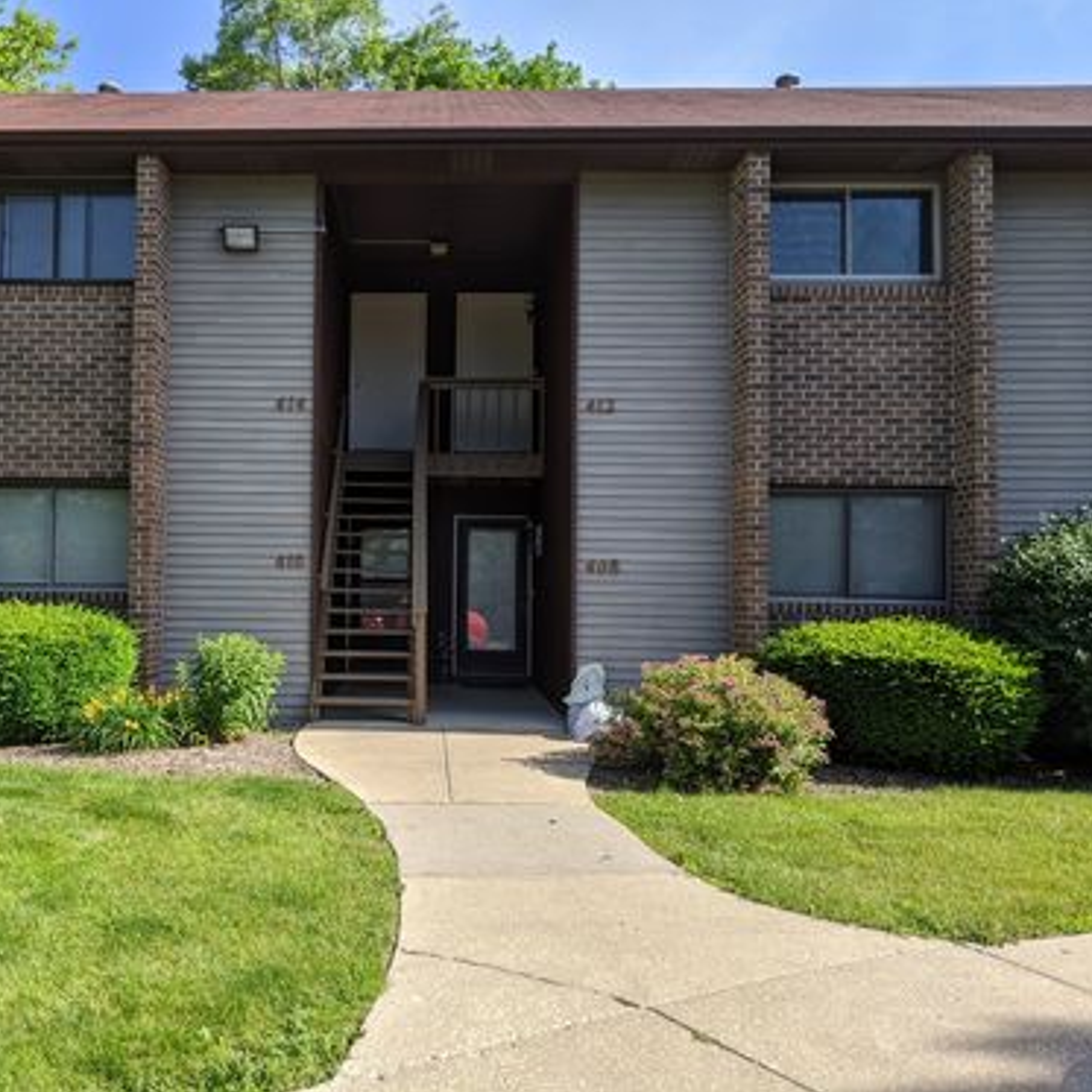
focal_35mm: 32
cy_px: 546
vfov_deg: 51.1
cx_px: 389
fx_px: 1142
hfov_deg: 50.4
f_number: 1.8
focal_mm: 4.44
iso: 53
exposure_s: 1/1565
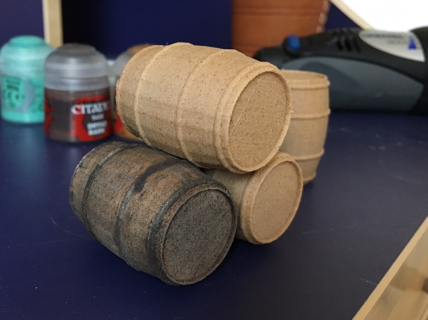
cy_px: 160
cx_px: 214
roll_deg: -1.9
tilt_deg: -21.9
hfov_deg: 61.7
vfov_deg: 48.2
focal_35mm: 29
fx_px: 358
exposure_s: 1/25
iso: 200
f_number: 2.2
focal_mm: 4.15
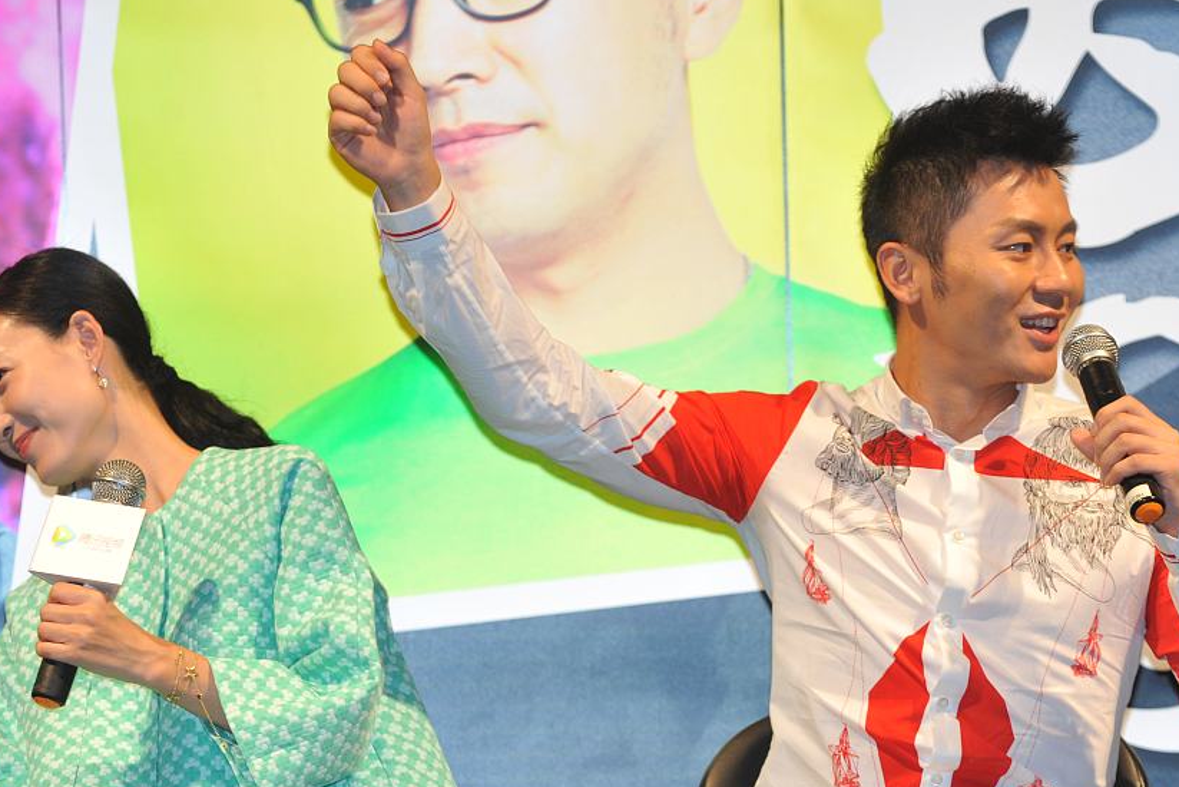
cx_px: 564
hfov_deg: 8.1
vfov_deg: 5.4
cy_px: 457
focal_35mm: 255
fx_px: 8352
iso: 1000
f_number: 4
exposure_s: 1/250
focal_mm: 175
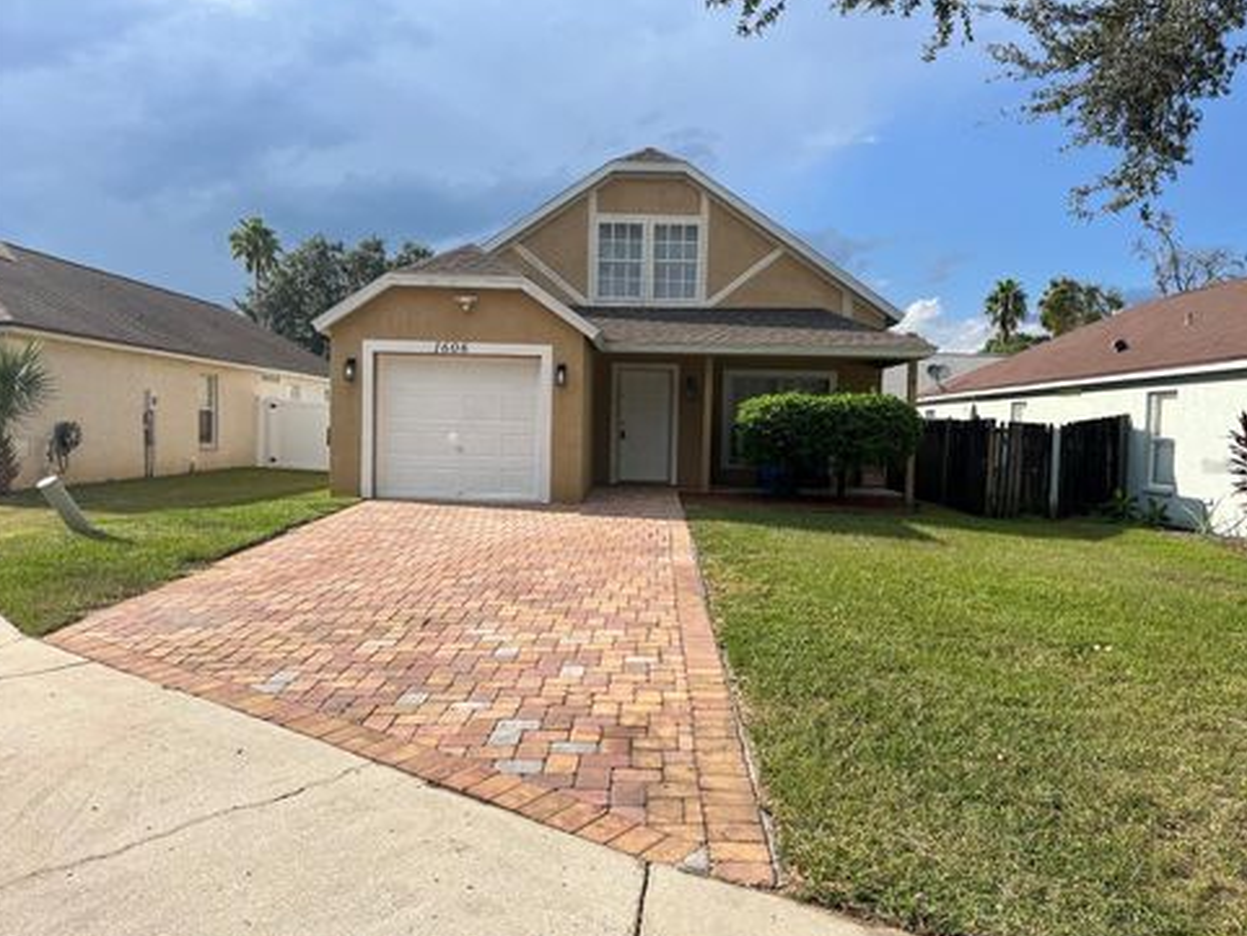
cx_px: 630
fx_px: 973
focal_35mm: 27
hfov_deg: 65.3
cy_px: 465
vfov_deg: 51.4
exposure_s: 1/3521
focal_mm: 5.1
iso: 50
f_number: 1.6
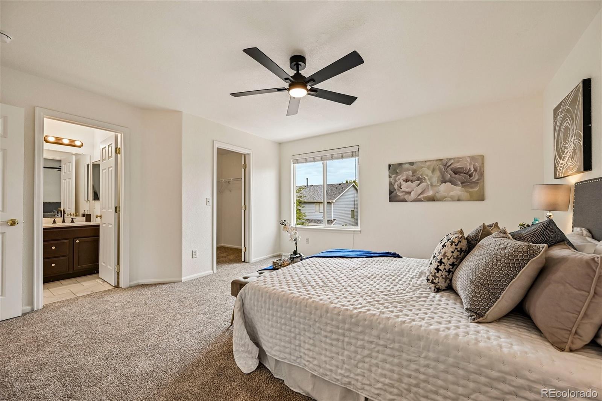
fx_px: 234
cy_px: 200
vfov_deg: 81.2
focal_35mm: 14
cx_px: 301
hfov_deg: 104.3
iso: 80
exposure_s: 1/15
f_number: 8
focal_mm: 14
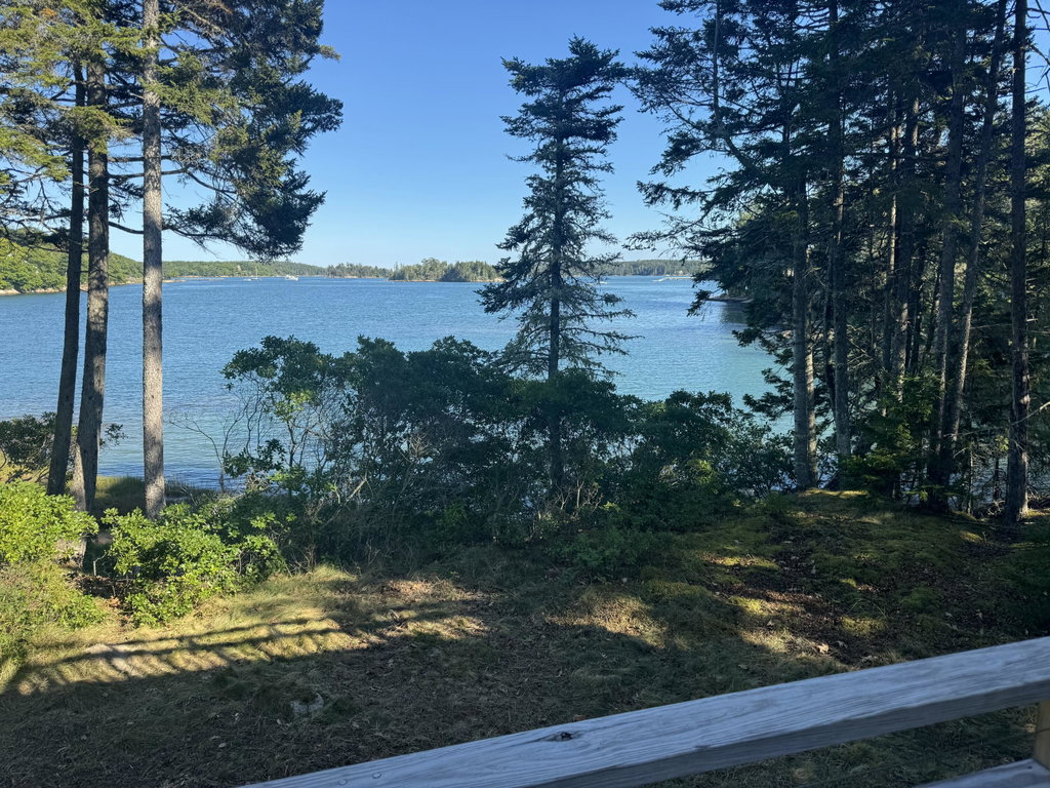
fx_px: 728
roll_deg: +0.2
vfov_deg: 56.8
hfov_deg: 71.6
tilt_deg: -9.3
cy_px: 394
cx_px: 525
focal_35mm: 24
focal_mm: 6.76
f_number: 1.78
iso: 80
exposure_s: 1/1637
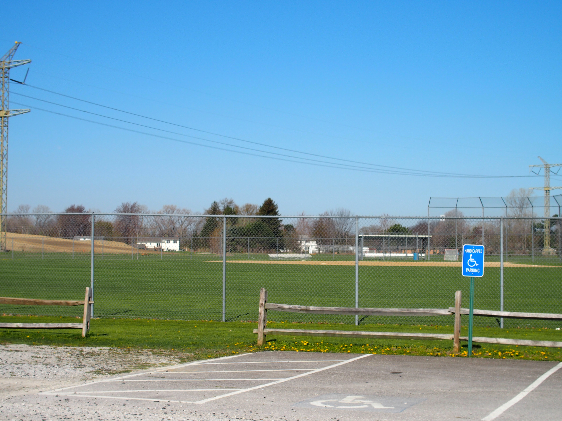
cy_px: 210
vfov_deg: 21.6
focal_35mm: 68
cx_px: 281
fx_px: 1104
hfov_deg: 28.6
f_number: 5.6
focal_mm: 14.5
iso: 100
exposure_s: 1/640
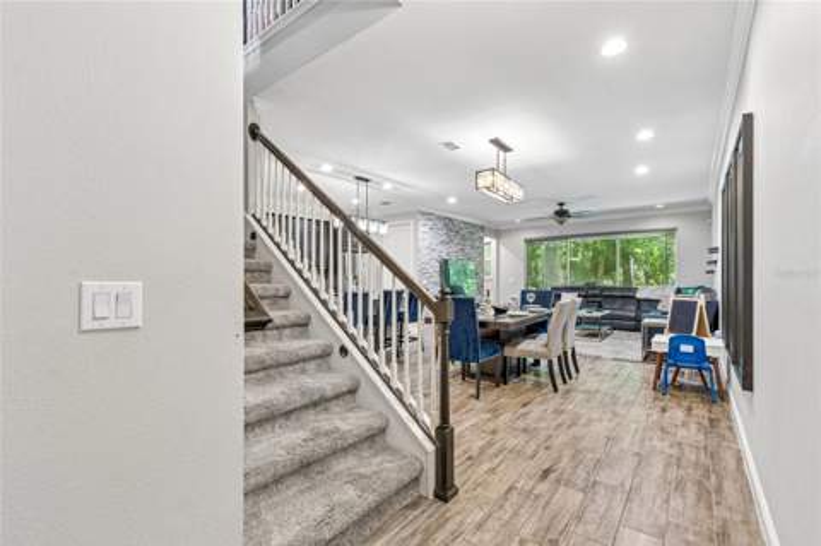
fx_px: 342
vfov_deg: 77.2
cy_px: 273
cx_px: 410
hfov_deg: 100.4
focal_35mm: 15
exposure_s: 1.3
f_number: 7.1
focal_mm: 10
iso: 100
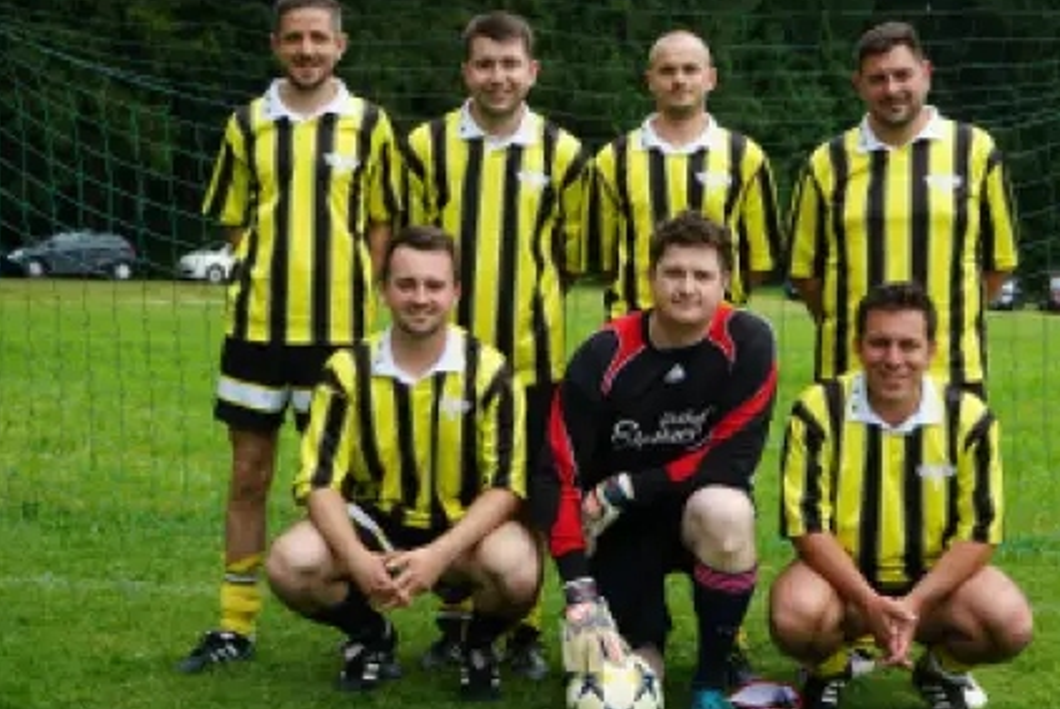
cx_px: 660
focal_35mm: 58
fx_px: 1710
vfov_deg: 23.4
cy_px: 321
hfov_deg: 34.3
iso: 100
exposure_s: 1/80
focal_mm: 41
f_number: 7.1
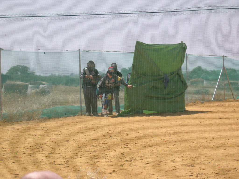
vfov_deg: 13.0
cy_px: 90
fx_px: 787
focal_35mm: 114
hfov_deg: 17.3
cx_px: 120
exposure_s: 1/492
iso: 100
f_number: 4.9
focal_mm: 24
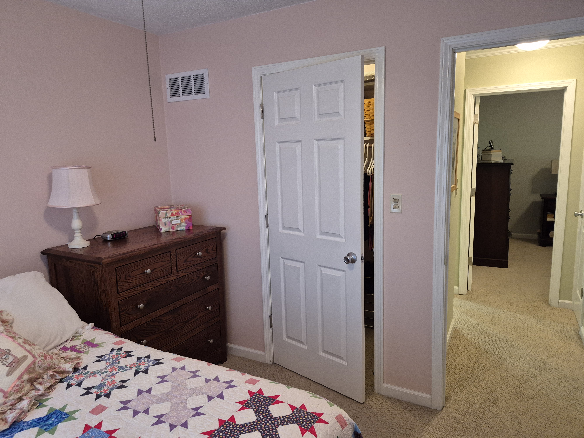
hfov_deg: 73.9
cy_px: 219
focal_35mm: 23
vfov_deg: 58.9
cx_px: 292
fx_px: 388
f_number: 1.8
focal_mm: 5.4
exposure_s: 1/120
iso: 400
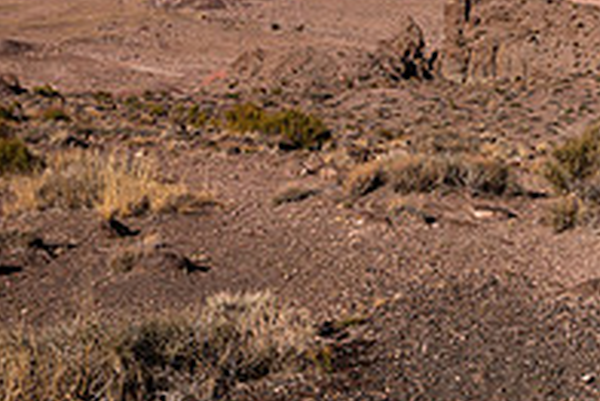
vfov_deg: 18.9
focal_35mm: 71
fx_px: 1184
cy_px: 31
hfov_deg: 28.2
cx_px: 416
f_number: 8
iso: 200
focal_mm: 24
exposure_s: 1/2500
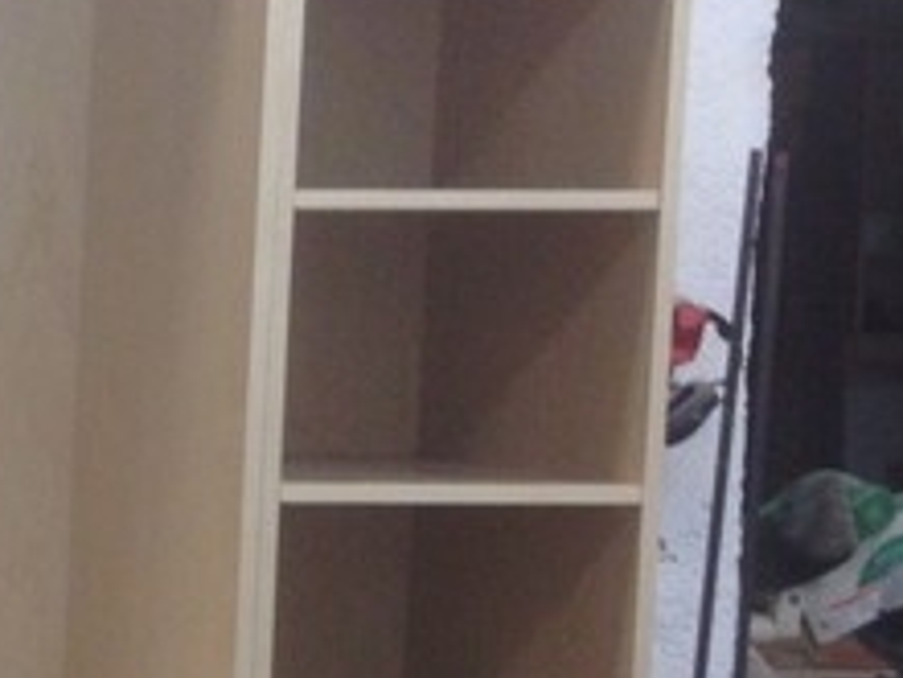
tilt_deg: -5.5
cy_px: 668
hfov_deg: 12.8
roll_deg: -2.5
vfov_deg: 10.9
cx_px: -907
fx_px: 3522
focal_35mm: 135
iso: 64
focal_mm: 4.12
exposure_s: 1/60
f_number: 2.4
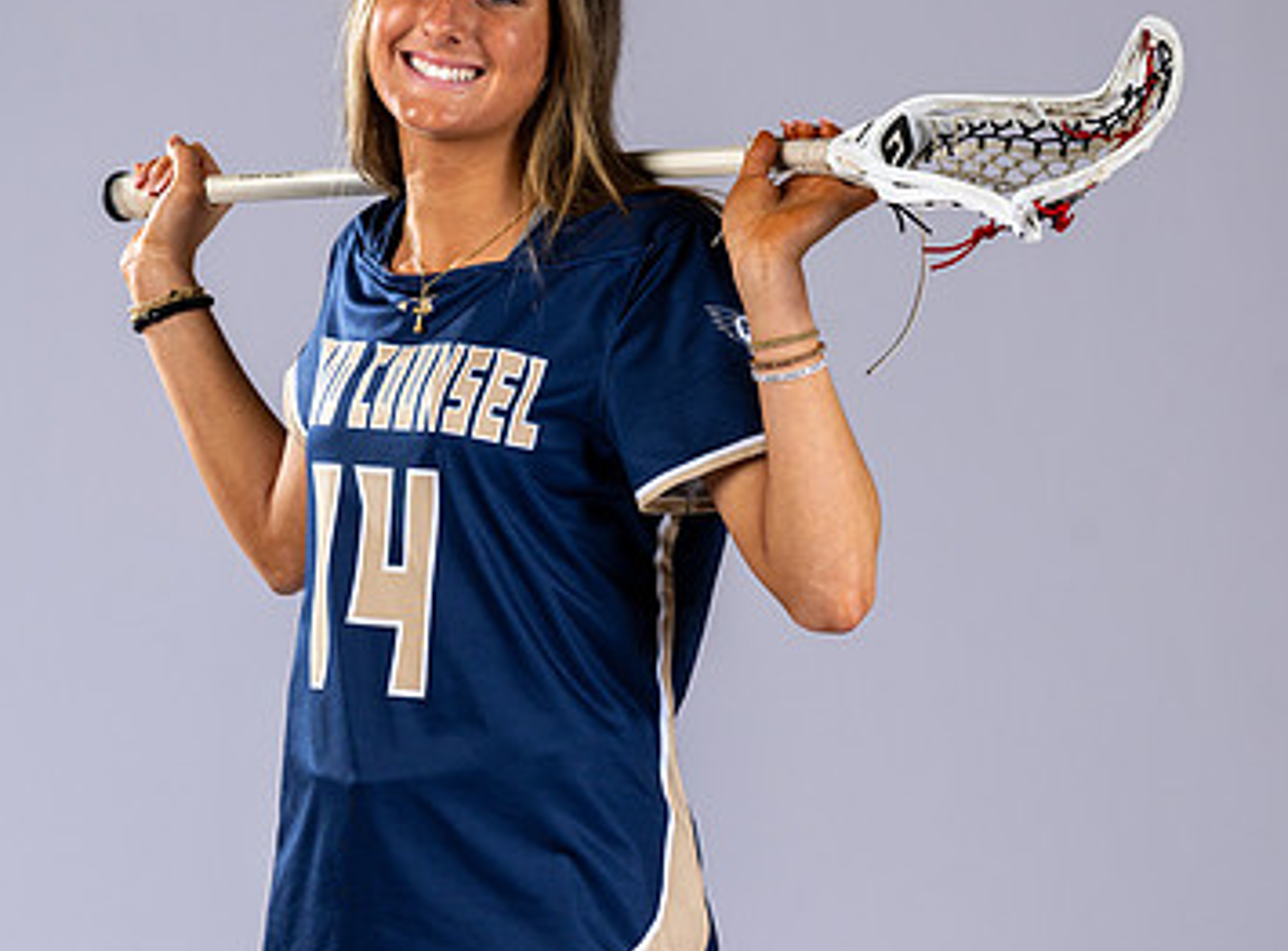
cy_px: 512
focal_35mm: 215
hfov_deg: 9.3
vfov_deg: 6.8
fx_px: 7954
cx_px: 504
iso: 250
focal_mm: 115
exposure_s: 1/200
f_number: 6.3
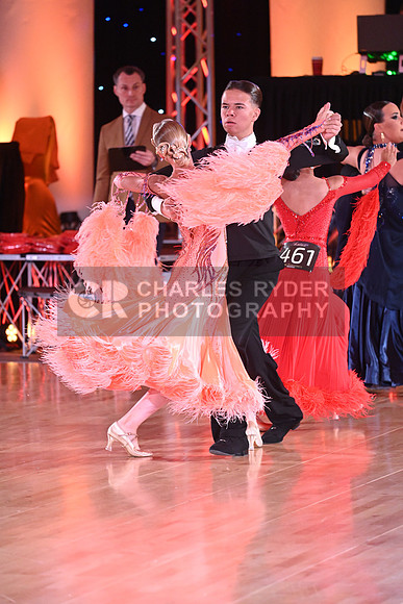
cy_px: 302
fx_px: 3356
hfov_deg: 6.9
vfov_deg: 10.3
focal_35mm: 200
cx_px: 202
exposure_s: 1/400
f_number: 4.5
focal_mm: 200
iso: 5000
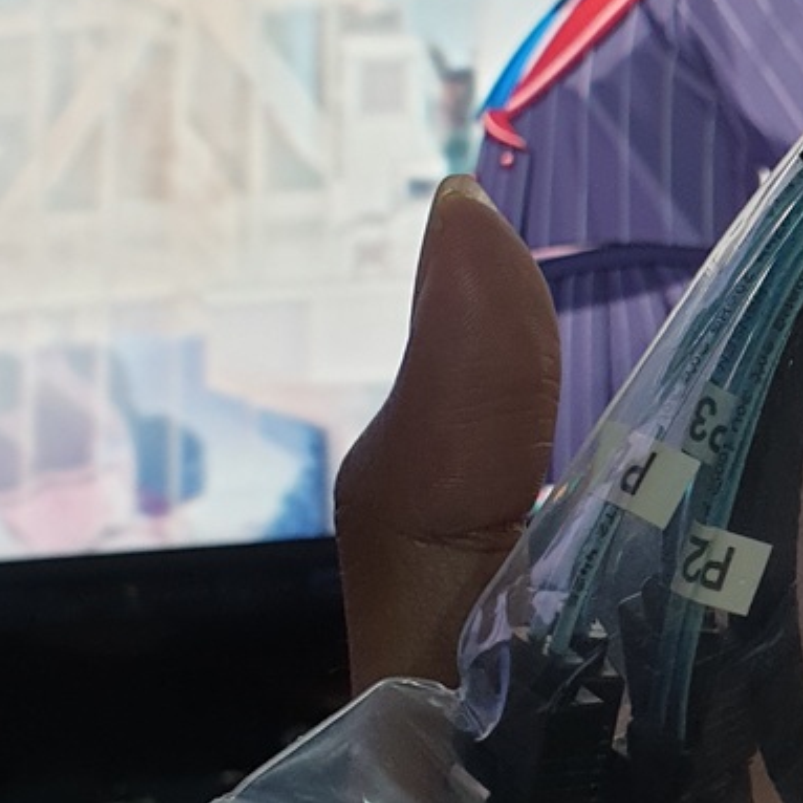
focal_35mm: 80
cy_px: 561
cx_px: 975
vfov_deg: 21.5
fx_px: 2100
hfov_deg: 20.2
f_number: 2.4
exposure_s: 1/35
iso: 200
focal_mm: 4.3
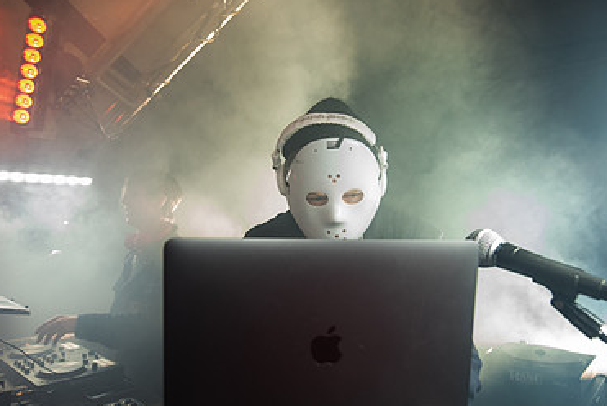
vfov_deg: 51.4
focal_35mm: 25
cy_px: 204
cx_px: 308
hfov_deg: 71.5
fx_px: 422
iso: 2000
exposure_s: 1/80
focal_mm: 16
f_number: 3.5
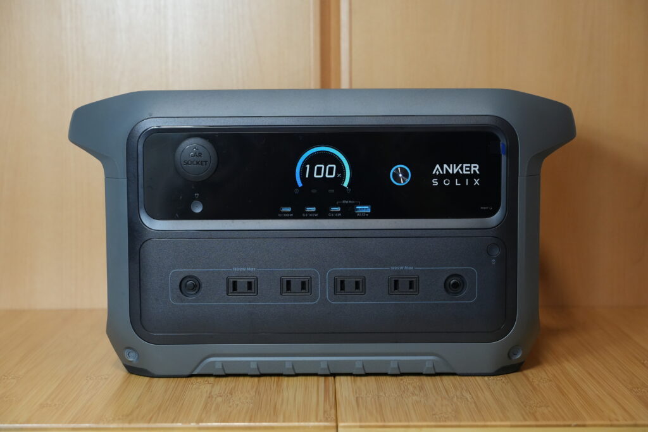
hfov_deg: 28.8
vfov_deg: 19.5
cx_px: 324
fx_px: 1260
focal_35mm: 70
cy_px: 216
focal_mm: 70
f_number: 5.6
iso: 3200
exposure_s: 1/125
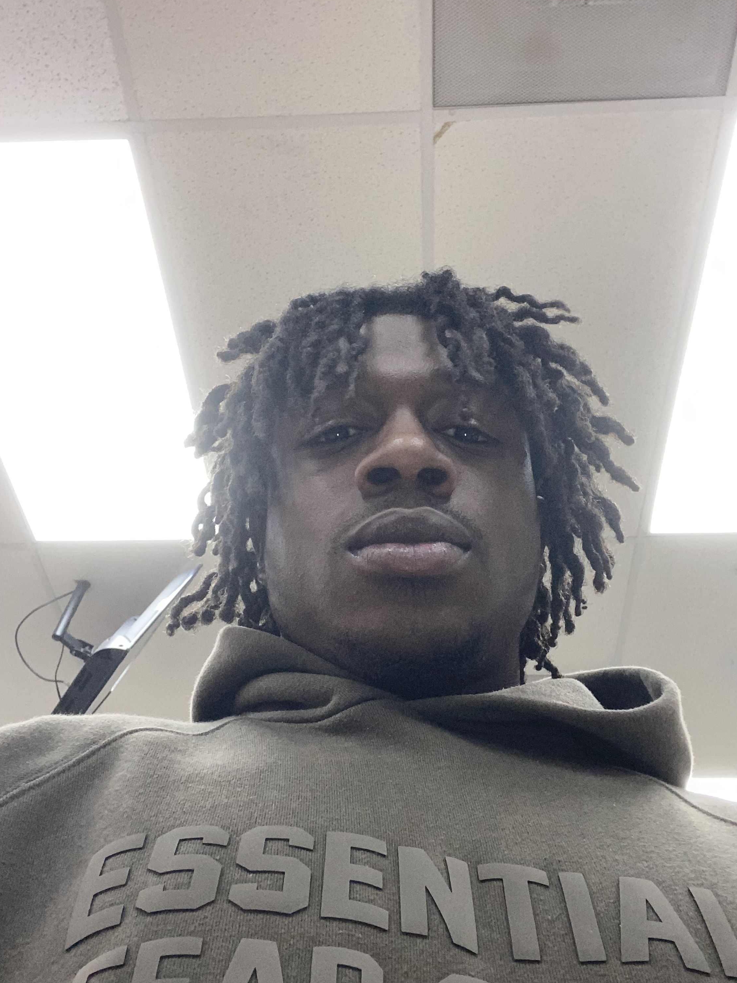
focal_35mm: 31
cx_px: 380
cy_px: 498
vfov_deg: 58.3
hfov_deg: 45.4
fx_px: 880
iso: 160
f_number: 2.2
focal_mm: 2.71
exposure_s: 1/60
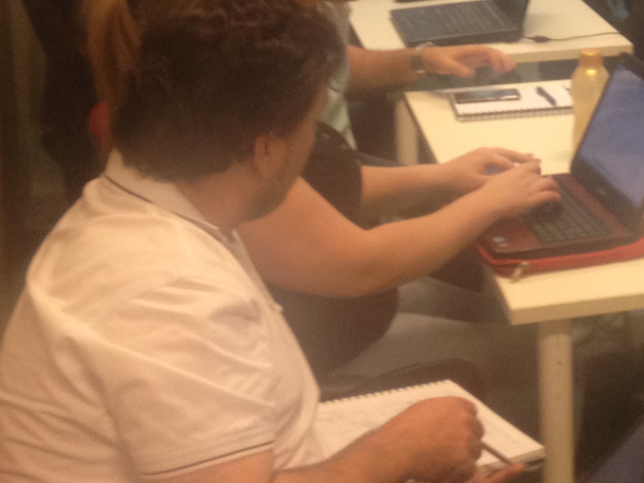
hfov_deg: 18.2
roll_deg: +0.4
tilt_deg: -10.9
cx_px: 784
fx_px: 1898
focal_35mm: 102
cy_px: -67
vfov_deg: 14.1
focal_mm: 4.28
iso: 100
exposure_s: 1/20
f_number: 2.4
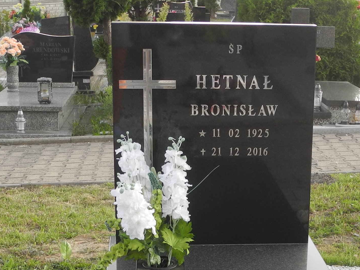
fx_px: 936
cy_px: 238
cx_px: 250
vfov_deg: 16.2
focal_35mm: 90
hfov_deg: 21.7
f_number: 3.2
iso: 100
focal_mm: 7.4
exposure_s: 1/125
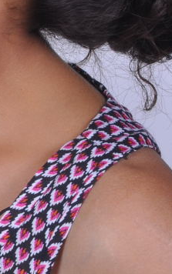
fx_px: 2157
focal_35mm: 288
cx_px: -100
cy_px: 182
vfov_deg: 7.3
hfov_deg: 4.5
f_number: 18
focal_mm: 42
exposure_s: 1/160
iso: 200
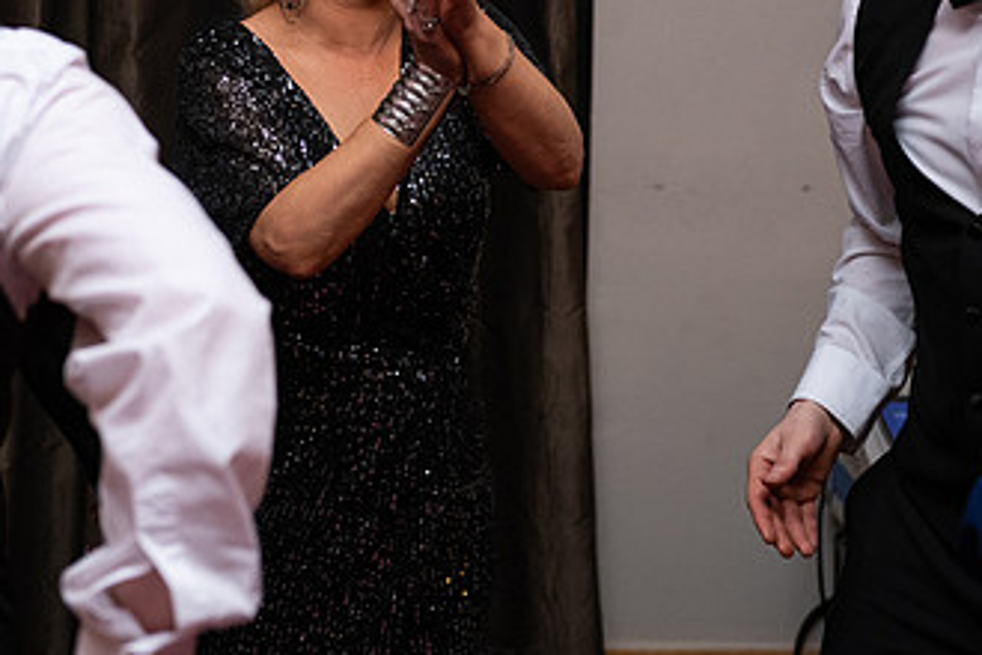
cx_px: 354
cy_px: 94
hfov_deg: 20.0
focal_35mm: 102
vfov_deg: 13.3
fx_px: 2782
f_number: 3.5
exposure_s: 1/160
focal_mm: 58
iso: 1250
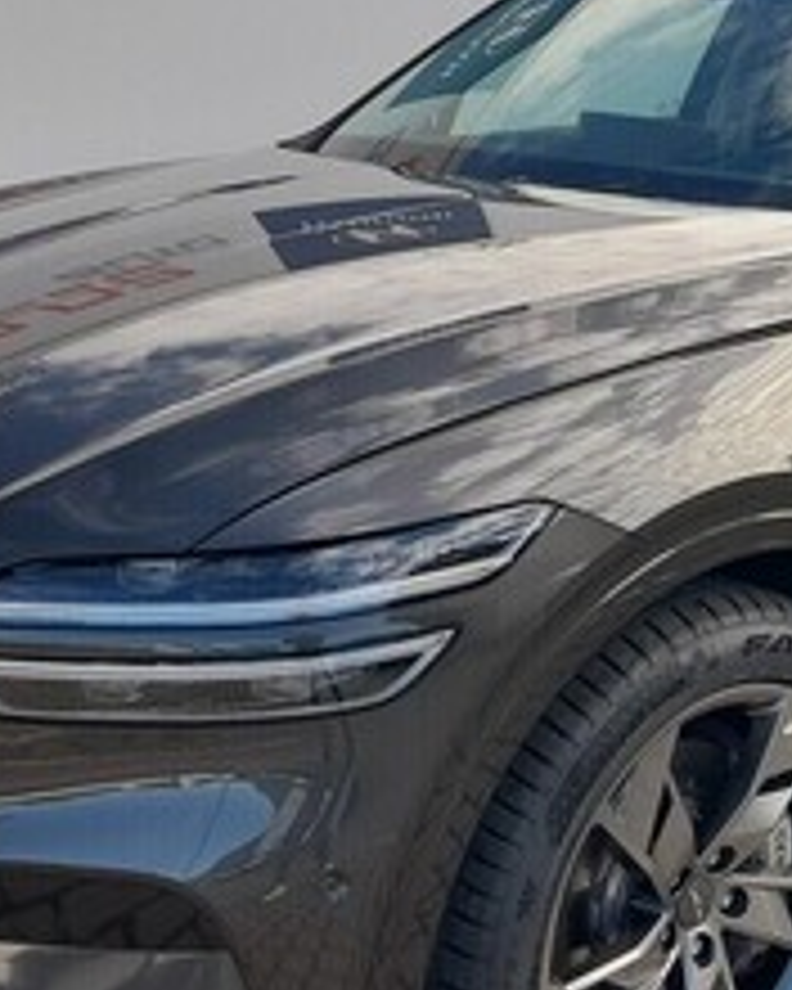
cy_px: 380
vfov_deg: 30.8
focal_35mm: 61
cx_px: 711
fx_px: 1787
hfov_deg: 24.3
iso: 20
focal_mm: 4.6
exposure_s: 1/215
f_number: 2
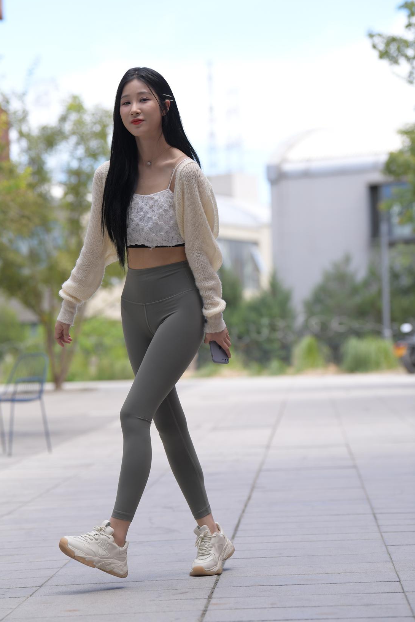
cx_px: 208
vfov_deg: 16.9
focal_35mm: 121
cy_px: 310
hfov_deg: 11.3
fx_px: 2092
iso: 360
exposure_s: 1/1000
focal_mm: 120
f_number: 4
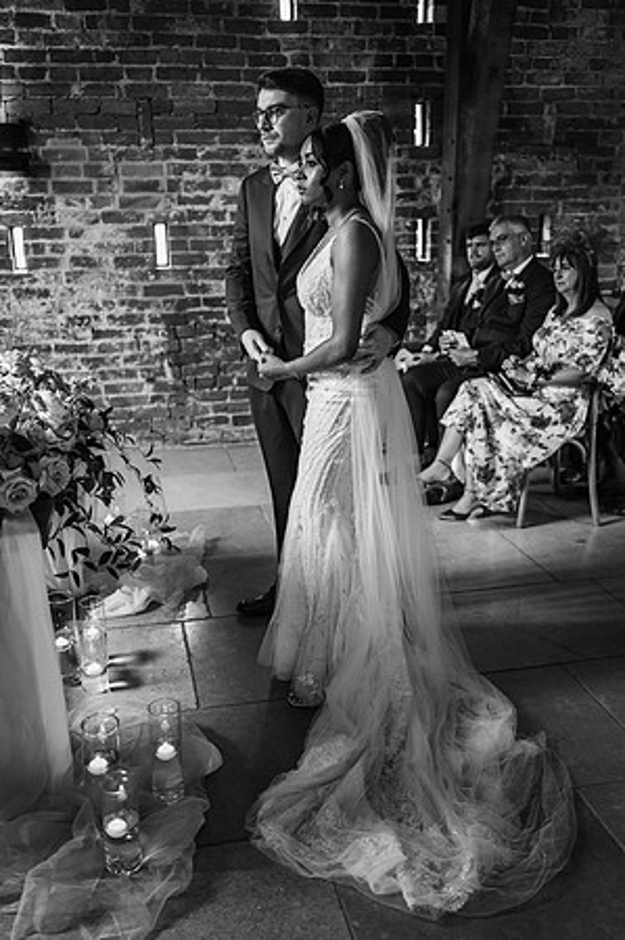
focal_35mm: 35
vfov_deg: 54.5
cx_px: 312
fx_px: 913
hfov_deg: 37.8
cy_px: 470
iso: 1100
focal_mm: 35
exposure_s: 1/200
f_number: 2.2
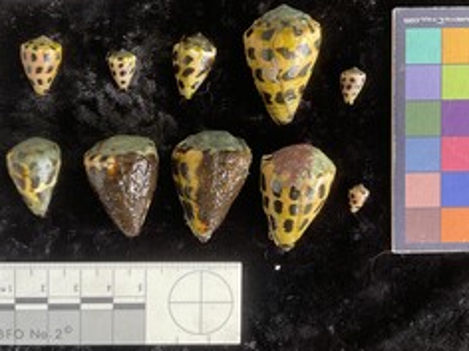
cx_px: 217
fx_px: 583
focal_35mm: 43
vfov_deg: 33.5
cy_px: 150
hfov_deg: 43.8
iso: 50
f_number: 1.8
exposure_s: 1/60
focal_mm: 3
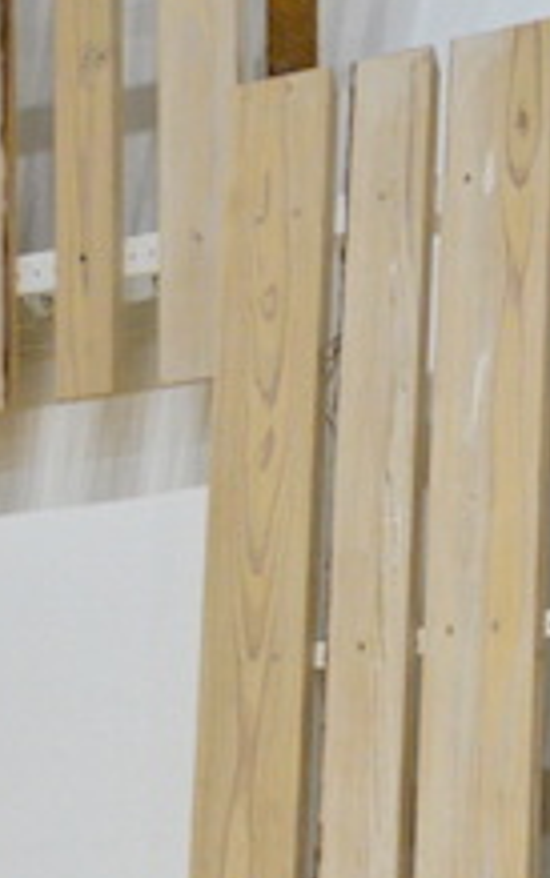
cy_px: 908
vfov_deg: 17.6
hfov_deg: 10.1
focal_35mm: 115
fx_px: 2756
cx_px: 1261
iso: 3200
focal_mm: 22
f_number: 3.8
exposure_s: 1/400
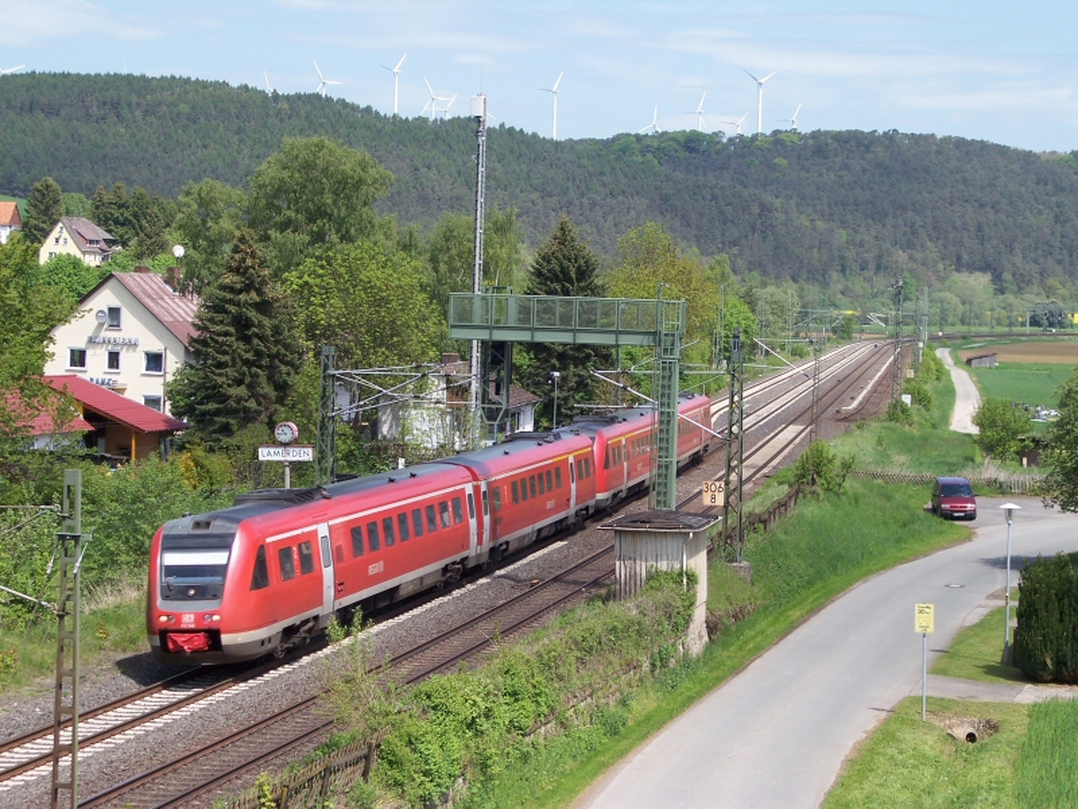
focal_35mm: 91
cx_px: 539
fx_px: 2834
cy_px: 404
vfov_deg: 16.2
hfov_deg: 21.5
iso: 100
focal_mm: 18.7
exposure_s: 1/250
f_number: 5.6
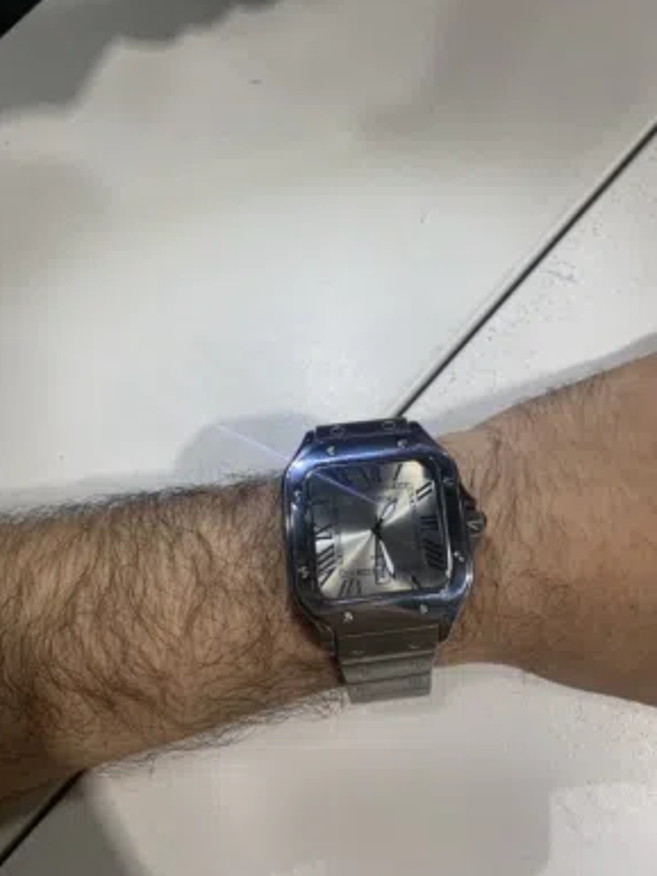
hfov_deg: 51.4
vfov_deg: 65.3
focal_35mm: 27
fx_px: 683
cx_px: 334
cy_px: 441
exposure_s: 1/122
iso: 100
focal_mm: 4.25
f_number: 1.8
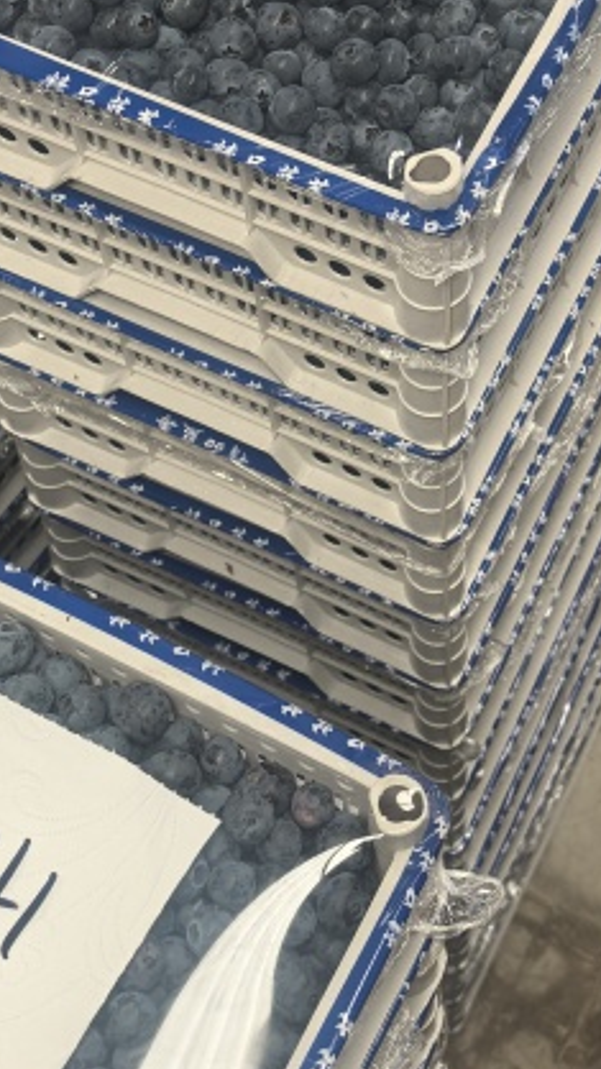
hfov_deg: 16.1
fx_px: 2126
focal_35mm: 75
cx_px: 389
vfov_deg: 27.7
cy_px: 224
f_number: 2
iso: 800
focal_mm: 6.98
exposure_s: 1/1168
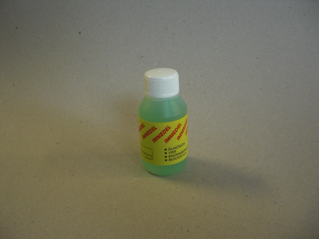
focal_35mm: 36
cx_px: 160
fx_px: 332
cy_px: 120
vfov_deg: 39.7
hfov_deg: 51.4
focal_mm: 6.3
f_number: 2.8
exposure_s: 1/80
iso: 200
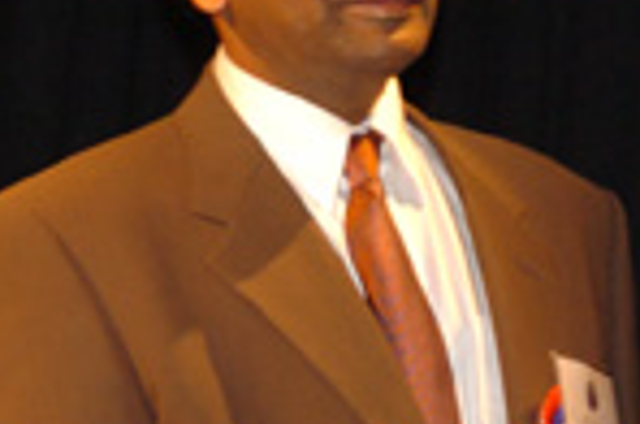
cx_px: 1116
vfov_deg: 5.1
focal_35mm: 267
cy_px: 136
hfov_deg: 7.5
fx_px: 4736
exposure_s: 1/50
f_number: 4
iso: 400
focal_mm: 44
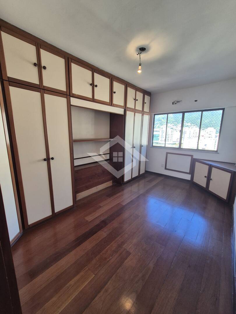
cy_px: 157
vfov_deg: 106.2
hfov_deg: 89.9
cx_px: 118
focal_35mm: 13
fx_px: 118
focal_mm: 2.2
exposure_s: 1/60
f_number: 2.2
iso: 80
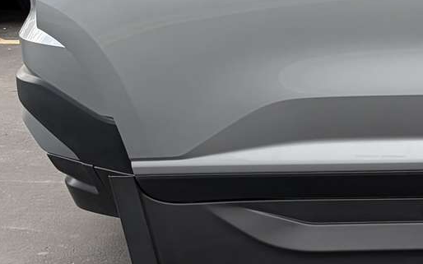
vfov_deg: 12.6
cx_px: 719
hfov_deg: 17.2
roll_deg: -0.3
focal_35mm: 103
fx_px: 1187
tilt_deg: -8.8
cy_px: 8
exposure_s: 1/456
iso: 50
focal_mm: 5.96
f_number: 1.6
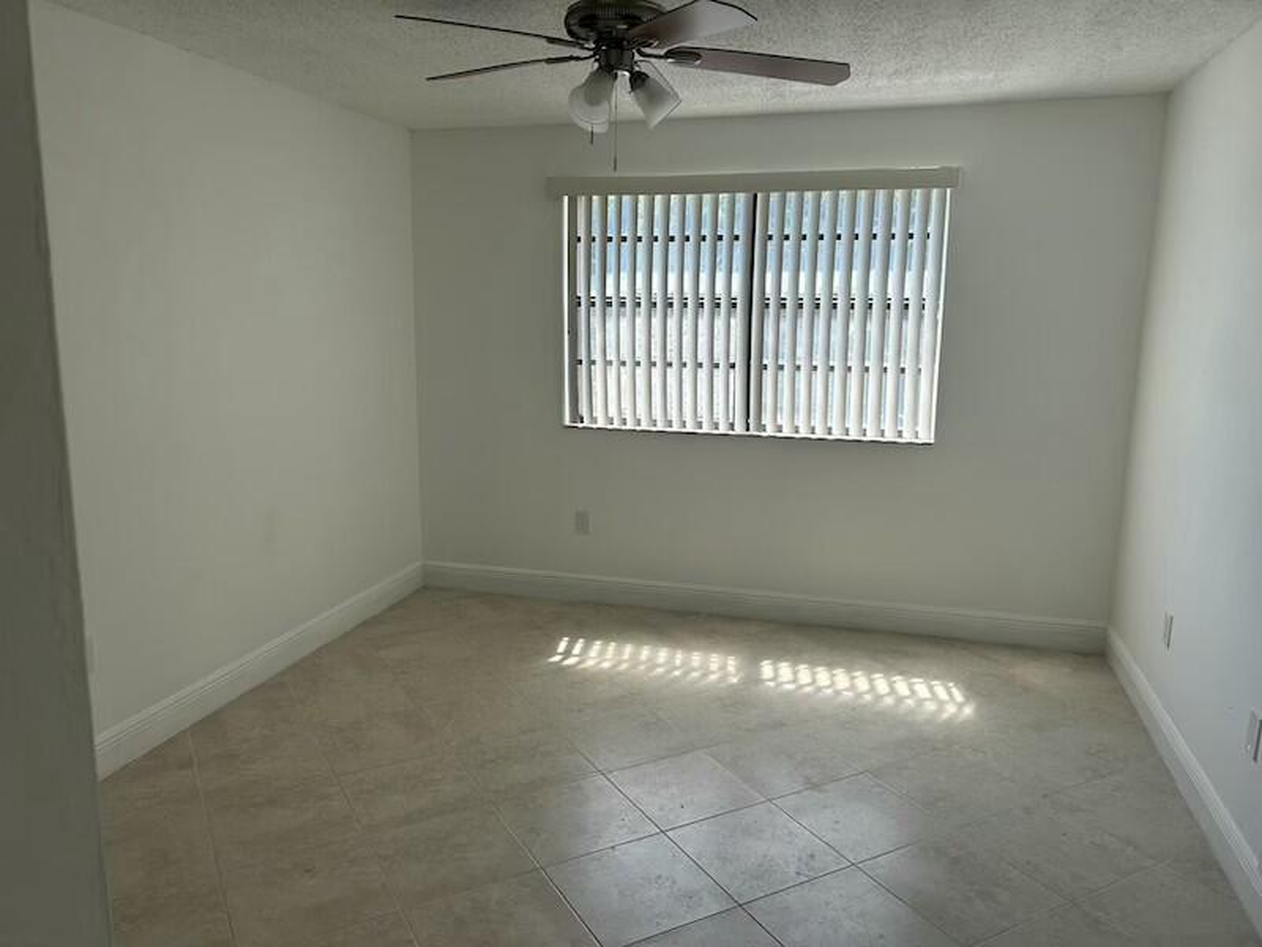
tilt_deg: -9.2
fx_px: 948
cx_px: 631
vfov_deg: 53.1
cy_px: 474
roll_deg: -0.2
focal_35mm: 26
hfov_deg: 67.3
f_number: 1.5
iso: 50
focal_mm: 5.7
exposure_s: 1/334
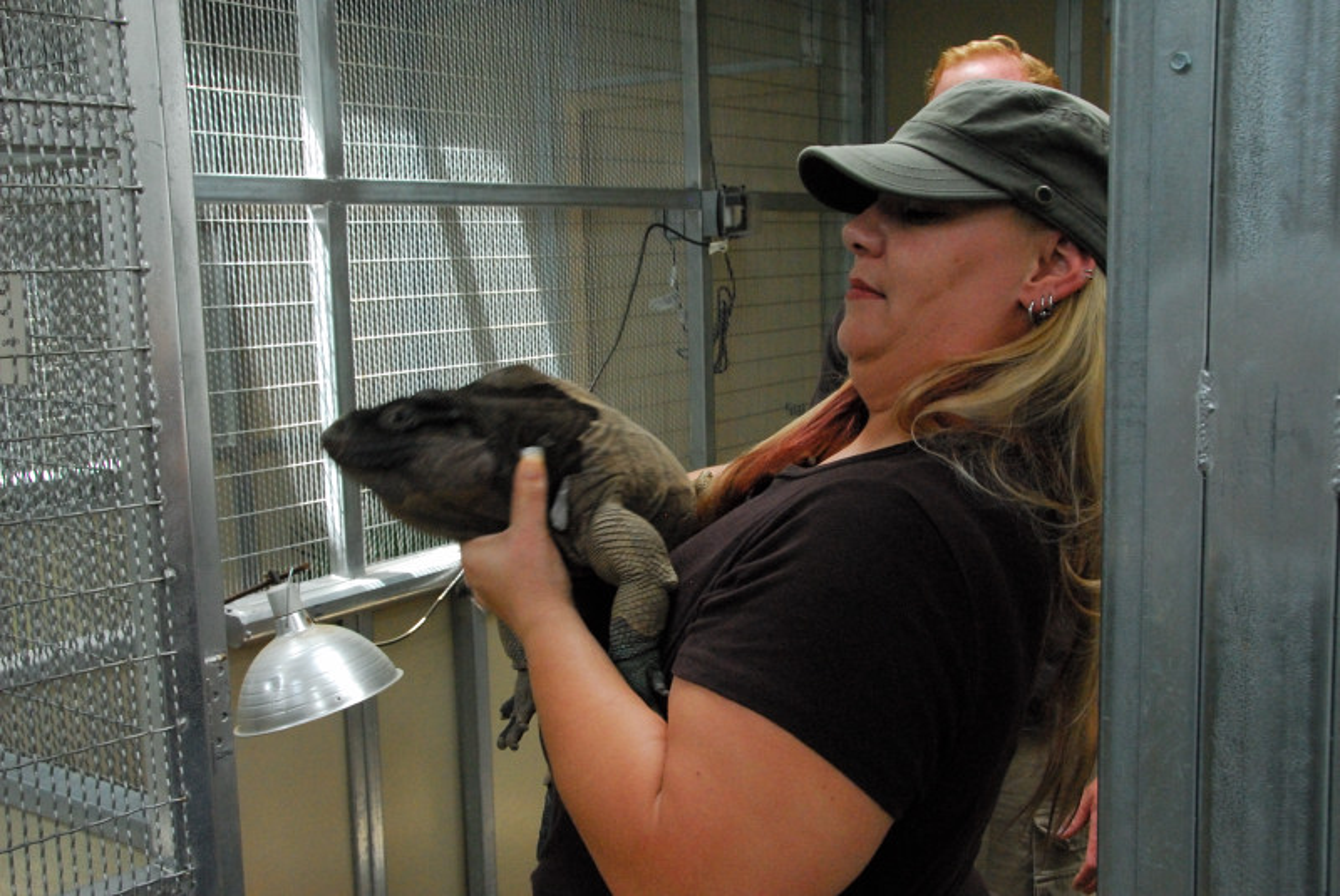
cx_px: 670
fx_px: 1453
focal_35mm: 39
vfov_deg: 34.3
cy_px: 448
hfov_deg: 49.5
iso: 1600
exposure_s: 1/90
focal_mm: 26
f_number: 8
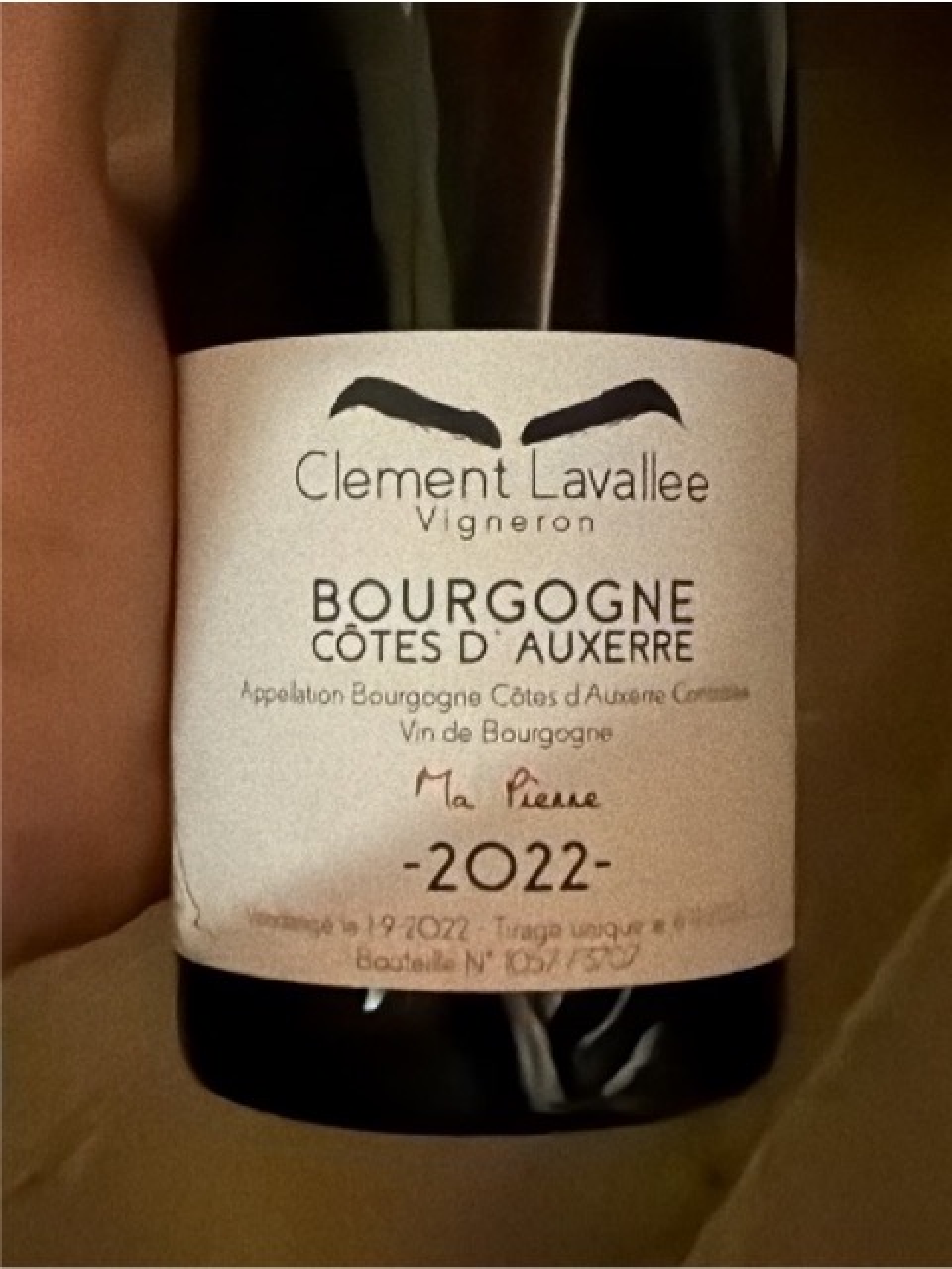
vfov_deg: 63.4
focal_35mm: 28
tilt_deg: -67.7
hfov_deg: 49.7
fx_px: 1027
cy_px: 634
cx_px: 476
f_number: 2.2
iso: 2500
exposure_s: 1/50
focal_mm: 2.22
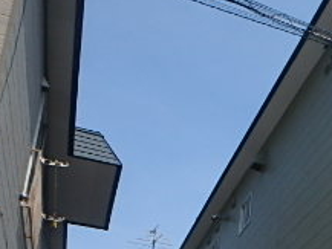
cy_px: 312
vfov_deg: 21.7
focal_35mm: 62
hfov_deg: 27.2
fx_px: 595
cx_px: 405
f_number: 6
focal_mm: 3.7
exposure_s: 1/640
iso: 125
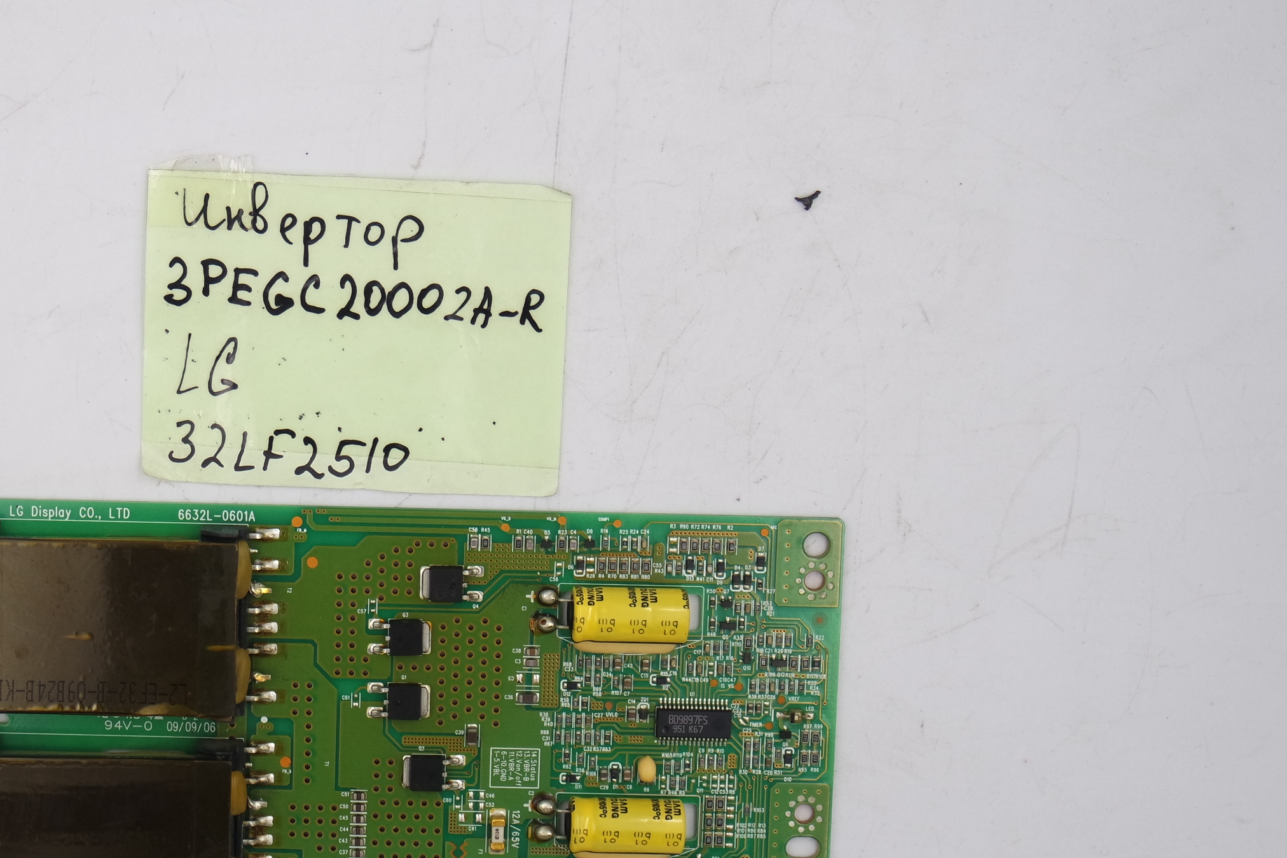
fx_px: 2681
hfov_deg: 26.7
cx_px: 356
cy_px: 467
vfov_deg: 18.2
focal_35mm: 75
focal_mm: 19
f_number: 5
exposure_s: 1/125
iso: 160
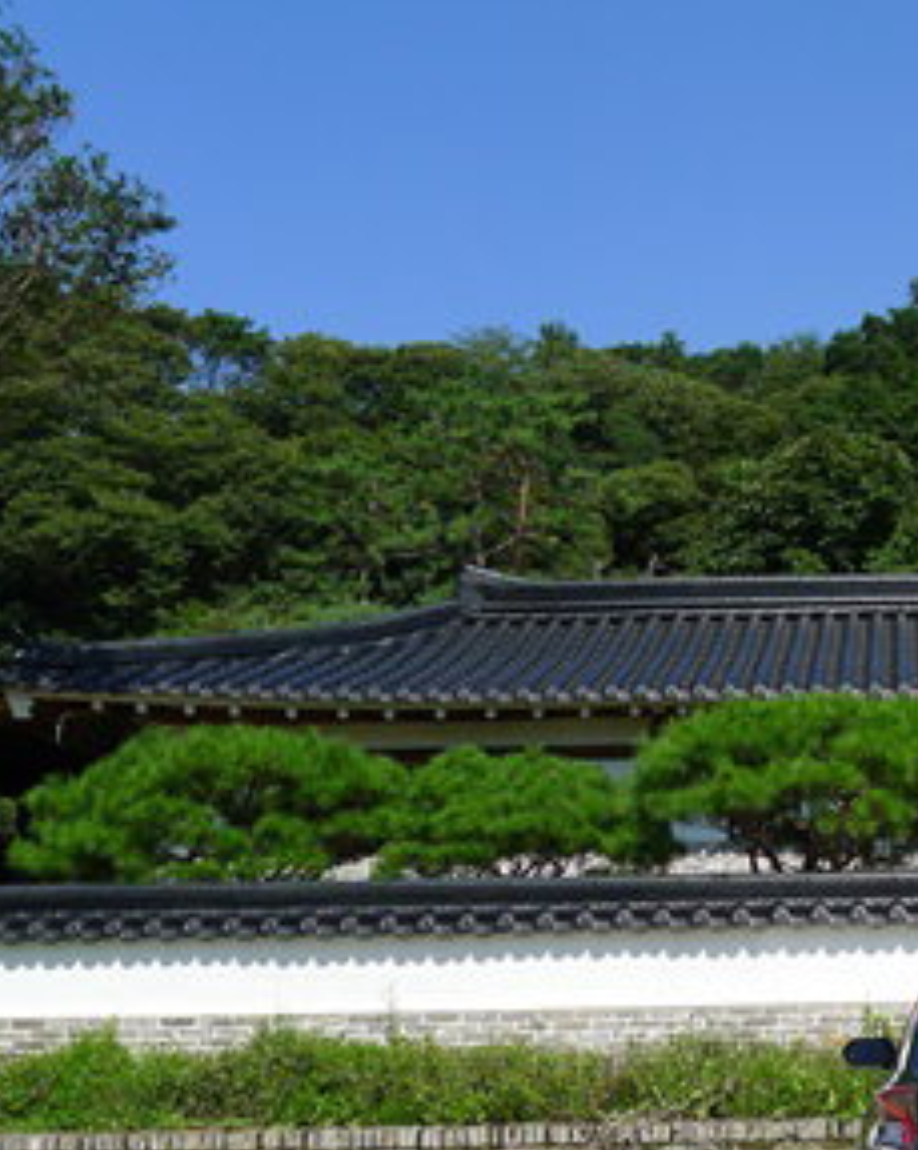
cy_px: 731
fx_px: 1939
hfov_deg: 24.2
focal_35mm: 57
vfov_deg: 32.9
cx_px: 1094
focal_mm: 6.4
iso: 80
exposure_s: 1/800
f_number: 4
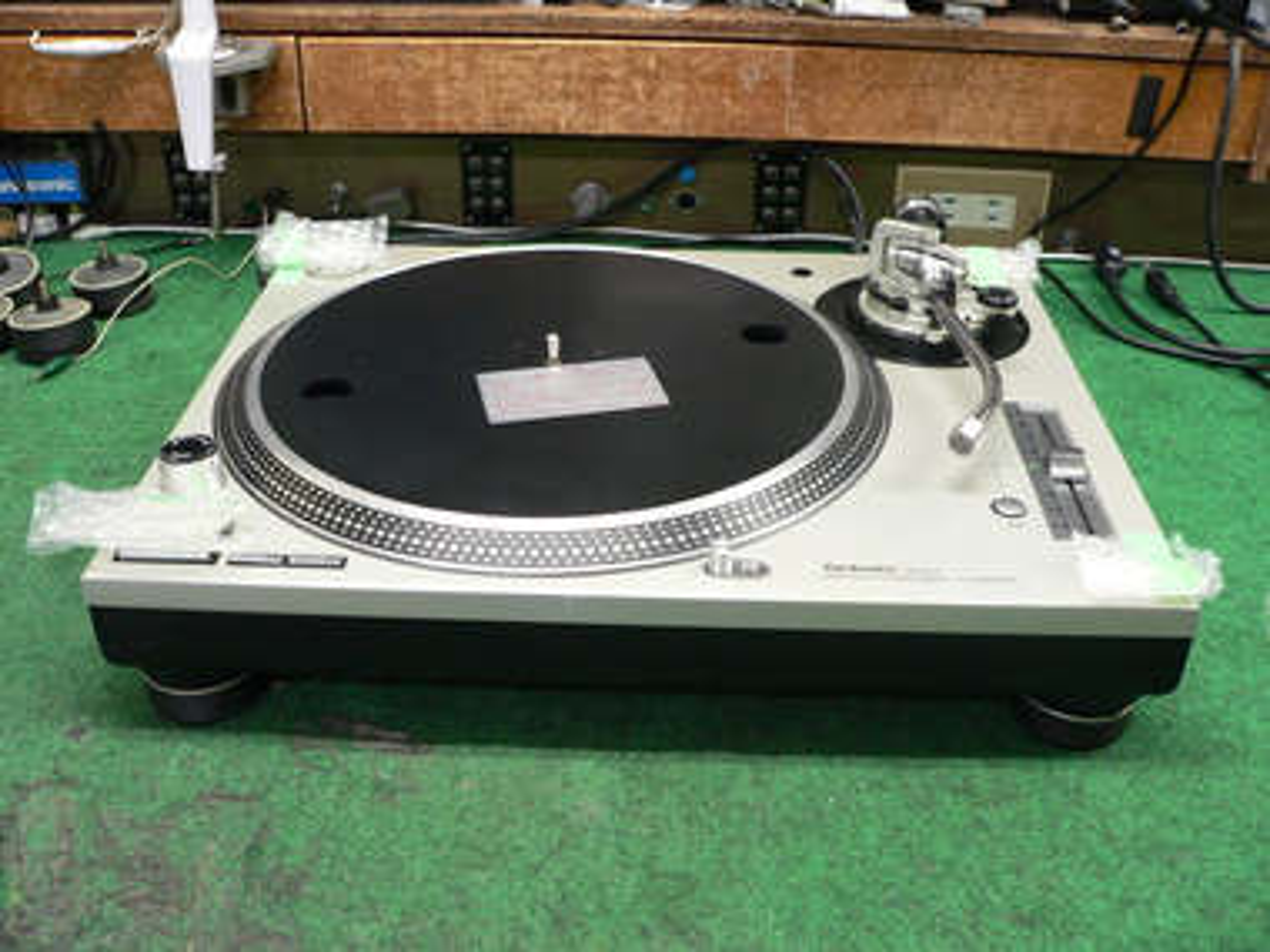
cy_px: 476
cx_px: 635
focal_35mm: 36
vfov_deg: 39.7
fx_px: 1321
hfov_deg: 51.4
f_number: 2.8
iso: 200
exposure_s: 1/13
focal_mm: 6
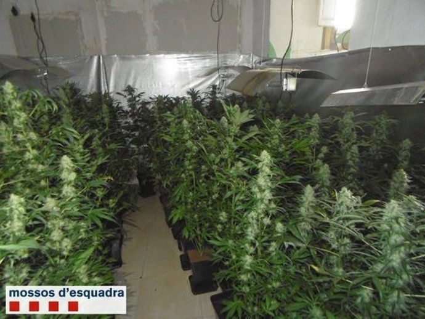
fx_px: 270
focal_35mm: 22
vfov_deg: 61.1
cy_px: 160
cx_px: 212
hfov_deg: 76.4
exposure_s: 1/3
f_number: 8.6
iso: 800
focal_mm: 4
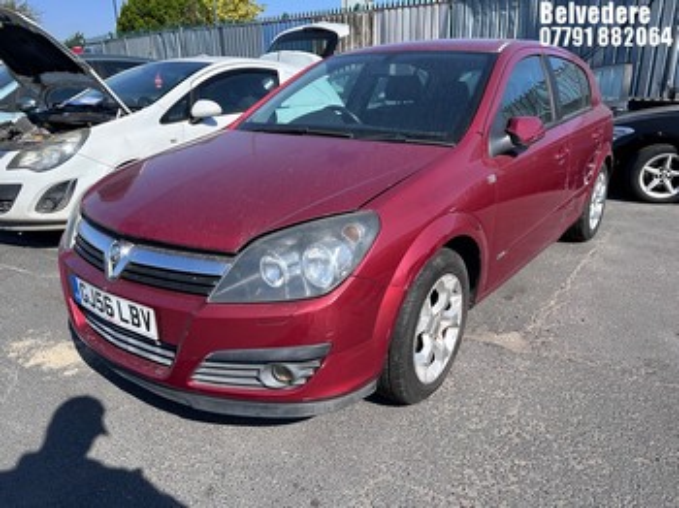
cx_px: 340
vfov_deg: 53.0
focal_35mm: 26
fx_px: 510
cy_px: 254
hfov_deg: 67.3
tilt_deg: -20.0
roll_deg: +1.6
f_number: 1.5
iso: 50
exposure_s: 1/2695
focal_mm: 5.7
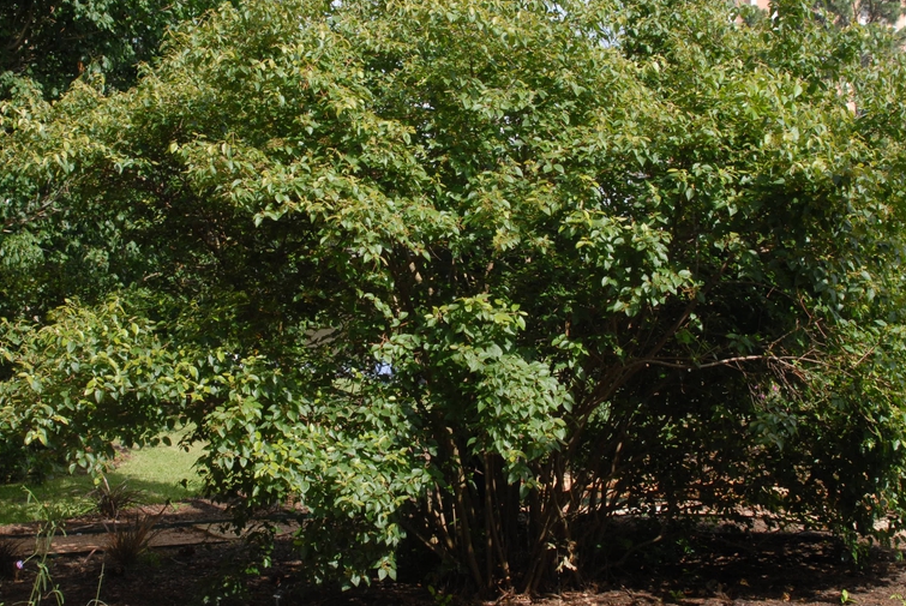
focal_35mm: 57
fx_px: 1436
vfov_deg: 23.8
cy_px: 263
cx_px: 407
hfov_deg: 35.0
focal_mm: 28
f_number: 9
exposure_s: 1/320
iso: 400
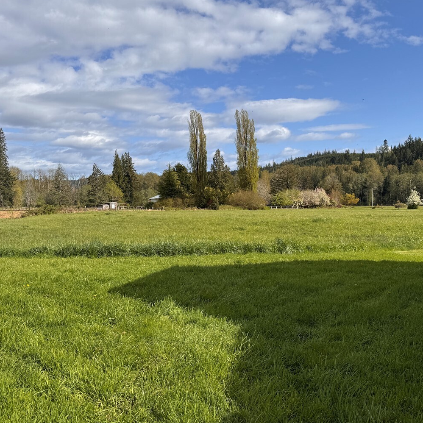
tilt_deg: -0.9
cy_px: 203
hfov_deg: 48.4
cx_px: 232
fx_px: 470
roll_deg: -0.1
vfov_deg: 48.4
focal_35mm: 34
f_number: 1.78
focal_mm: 6.76
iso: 80
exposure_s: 1/5348
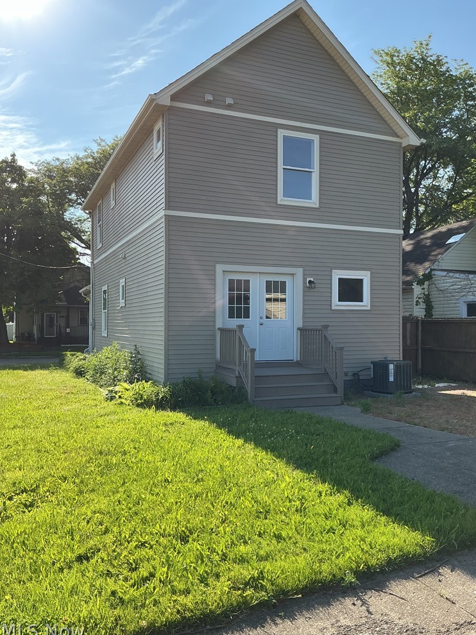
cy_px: 318
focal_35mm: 30
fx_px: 550
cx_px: 242
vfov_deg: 60.0
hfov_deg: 46.8
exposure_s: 1/759
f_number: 1.8
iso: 25
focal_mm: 3
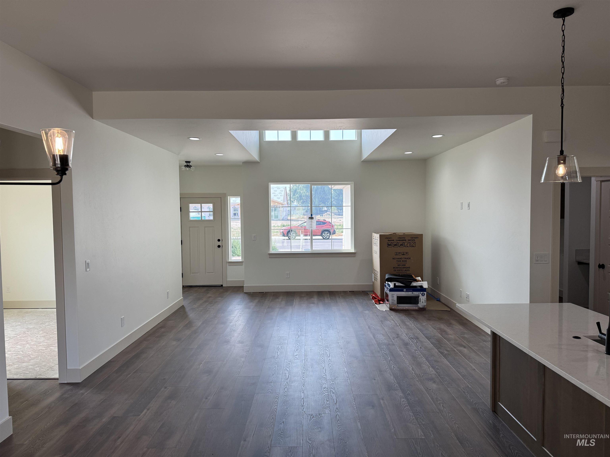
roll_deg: +0.6
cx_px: 305
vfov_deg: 56.8
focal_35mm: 24
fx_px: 423
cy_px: 228
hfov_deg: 71.6
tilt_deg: -3.1
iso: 80
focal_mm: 6.76
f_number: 1.78
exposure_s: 1/376
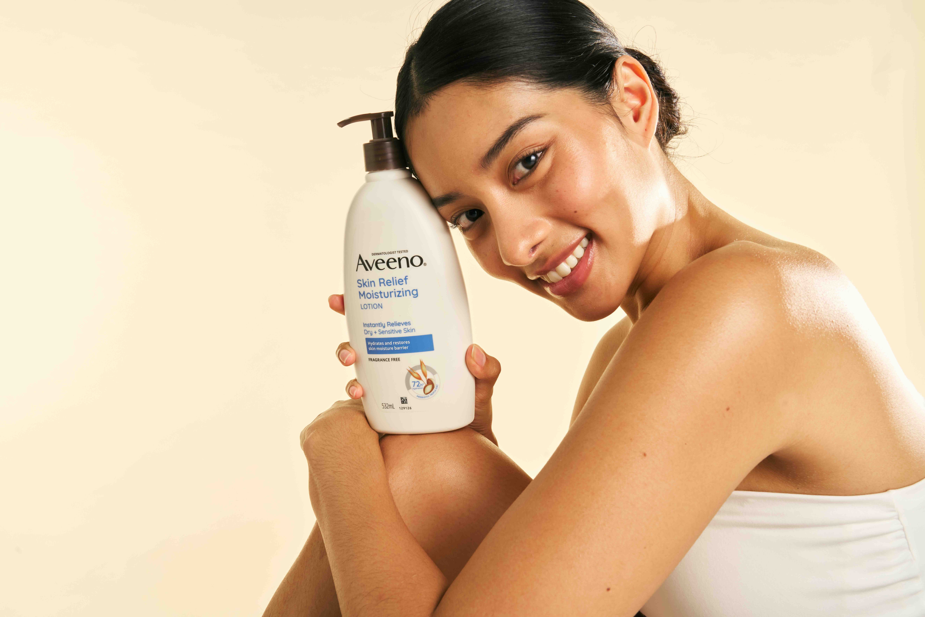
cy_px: 308
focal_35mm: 34
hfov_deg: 55.8
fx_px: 874
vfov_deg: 38.9
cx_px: 462
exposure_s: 1/125
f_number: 13
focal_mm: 34
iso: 400
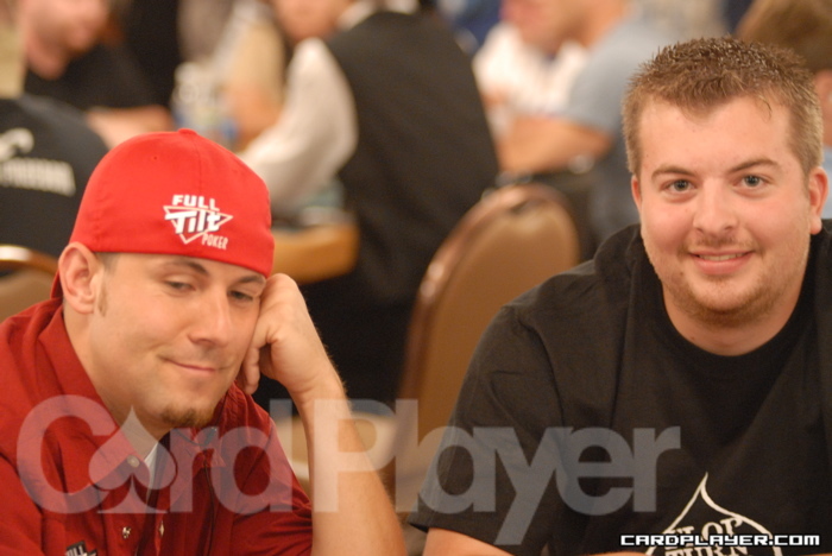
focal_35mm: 135
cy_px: 278
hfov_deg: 15.2
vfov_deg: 10.2
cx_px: 416
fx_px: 3123
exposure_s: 1/40
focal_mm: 90
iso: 1000
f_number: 2.8
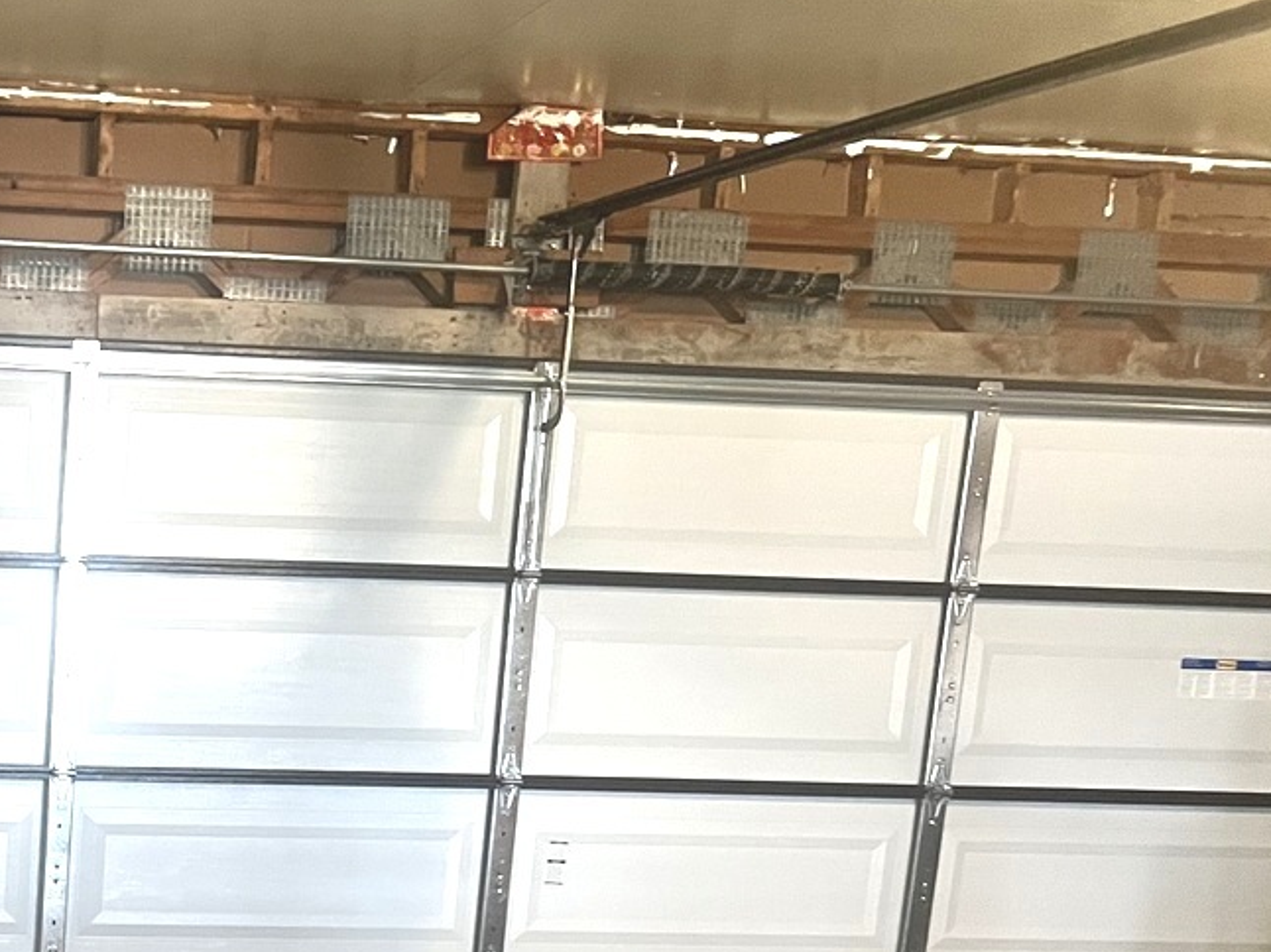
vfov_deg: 23.7
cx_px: -126
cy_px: 1035
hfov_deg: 29.9
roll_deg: -0.7
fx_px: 2129
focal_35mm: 58
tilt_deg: -10.9
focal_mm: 5.7
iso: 500
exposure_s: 1/30
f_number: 1.5
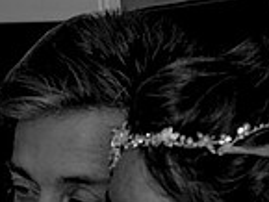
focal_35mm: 462
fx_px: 3593
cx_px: 74
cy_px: 312
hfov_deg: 4.3
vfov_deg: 3.2
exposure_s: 1/200
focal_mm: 120
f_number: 5
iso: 100
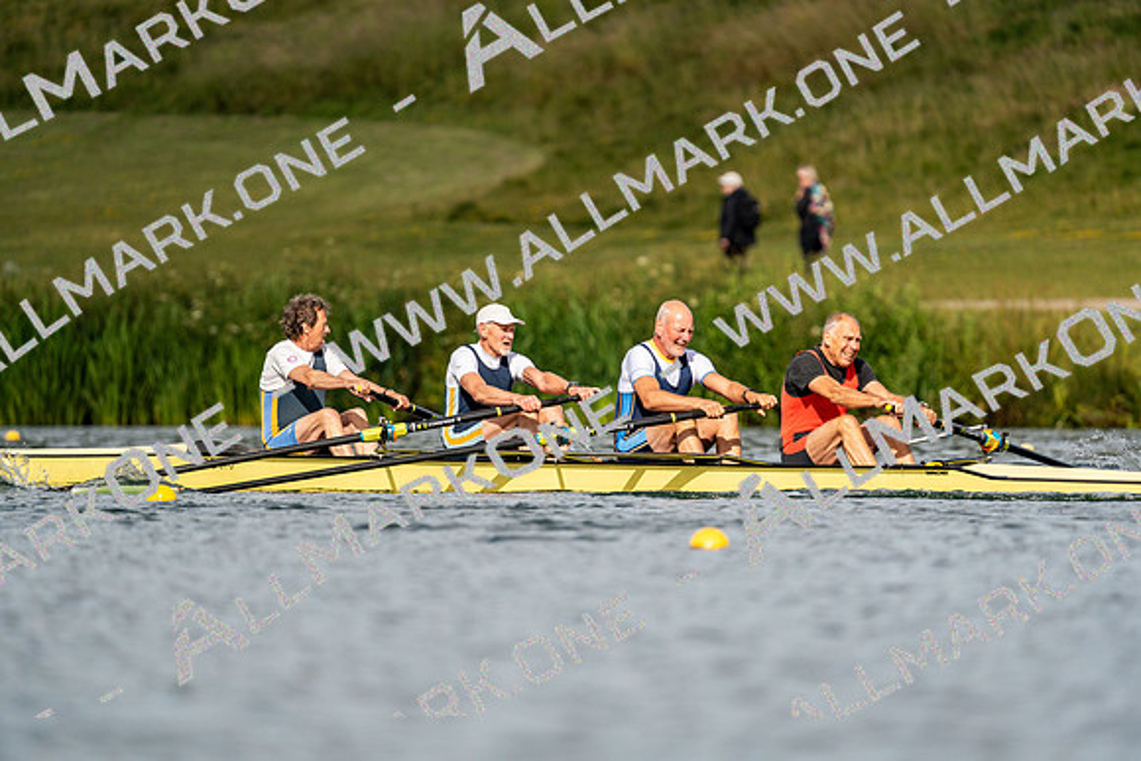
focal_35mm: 600
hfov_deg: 3.4
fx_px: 19020
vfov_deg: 2.3
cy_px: 380
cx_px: 570
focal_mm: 600
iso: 200
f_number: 6.3
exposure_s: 1/2000
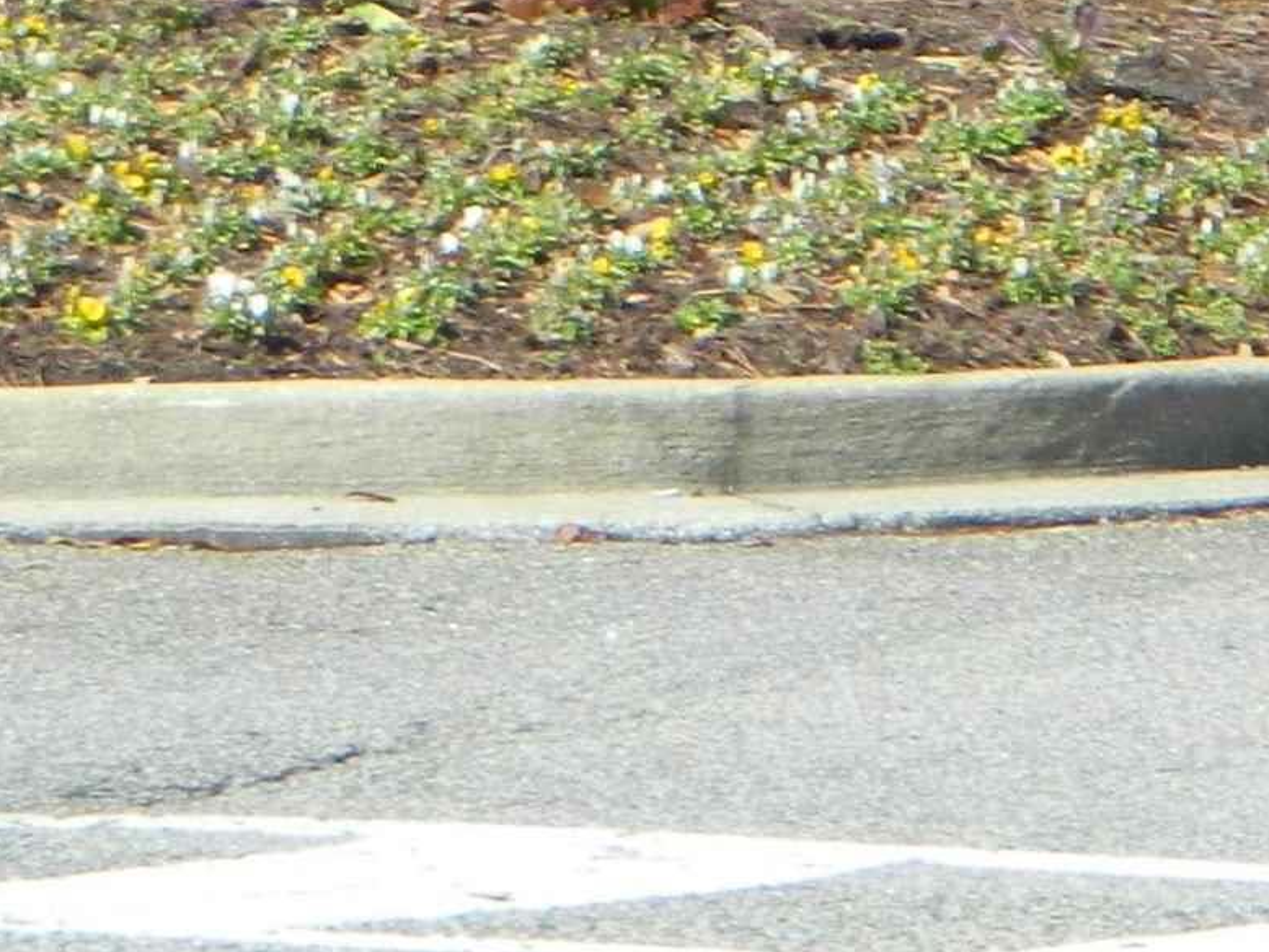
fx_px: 21709
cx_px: 333
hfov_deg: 3.3
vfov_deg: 2.5
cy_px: -818
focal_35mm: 592
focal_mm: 27
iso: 110
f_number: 4.9
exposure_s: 1/400
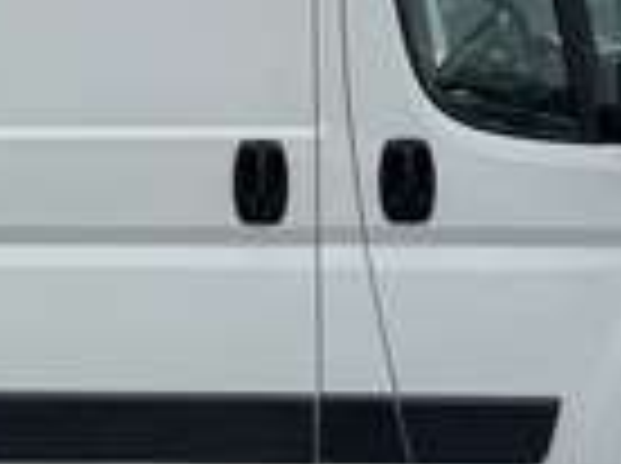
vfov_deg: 16.3
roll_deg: +2.3
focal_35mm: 89
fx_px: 1594
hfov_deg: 21.3
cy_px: 29
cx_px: 4
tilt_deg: -0.4
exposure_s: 1/2415
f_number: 1.78
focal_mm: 6.86
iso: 80
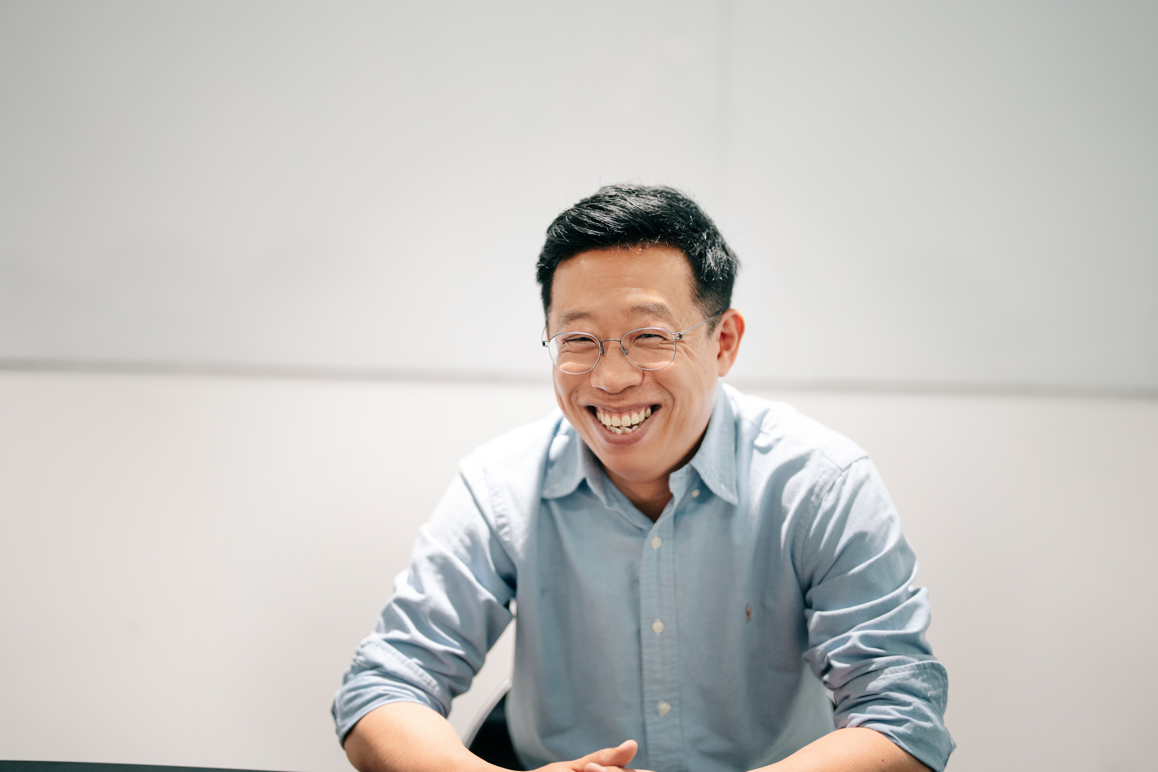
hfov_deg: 39.6
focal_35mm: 50
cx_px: 579
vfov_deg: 27.0
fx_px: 1608
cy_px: 386
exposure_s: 1/250
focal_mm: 50
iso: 800
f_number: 1.2
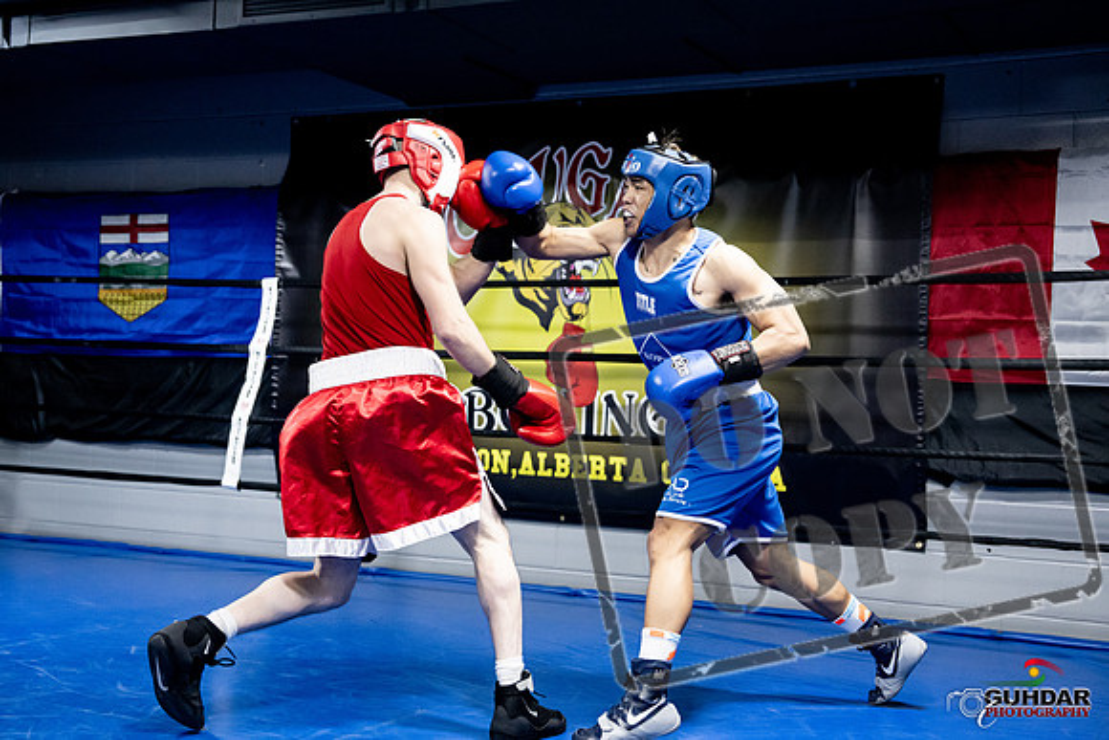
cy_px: 370
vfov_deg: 28.7
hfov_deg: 42.0
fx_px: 1445
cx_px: 554
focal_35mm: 47
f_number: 2.8
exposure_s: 1/1000
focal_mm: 44
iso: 8000
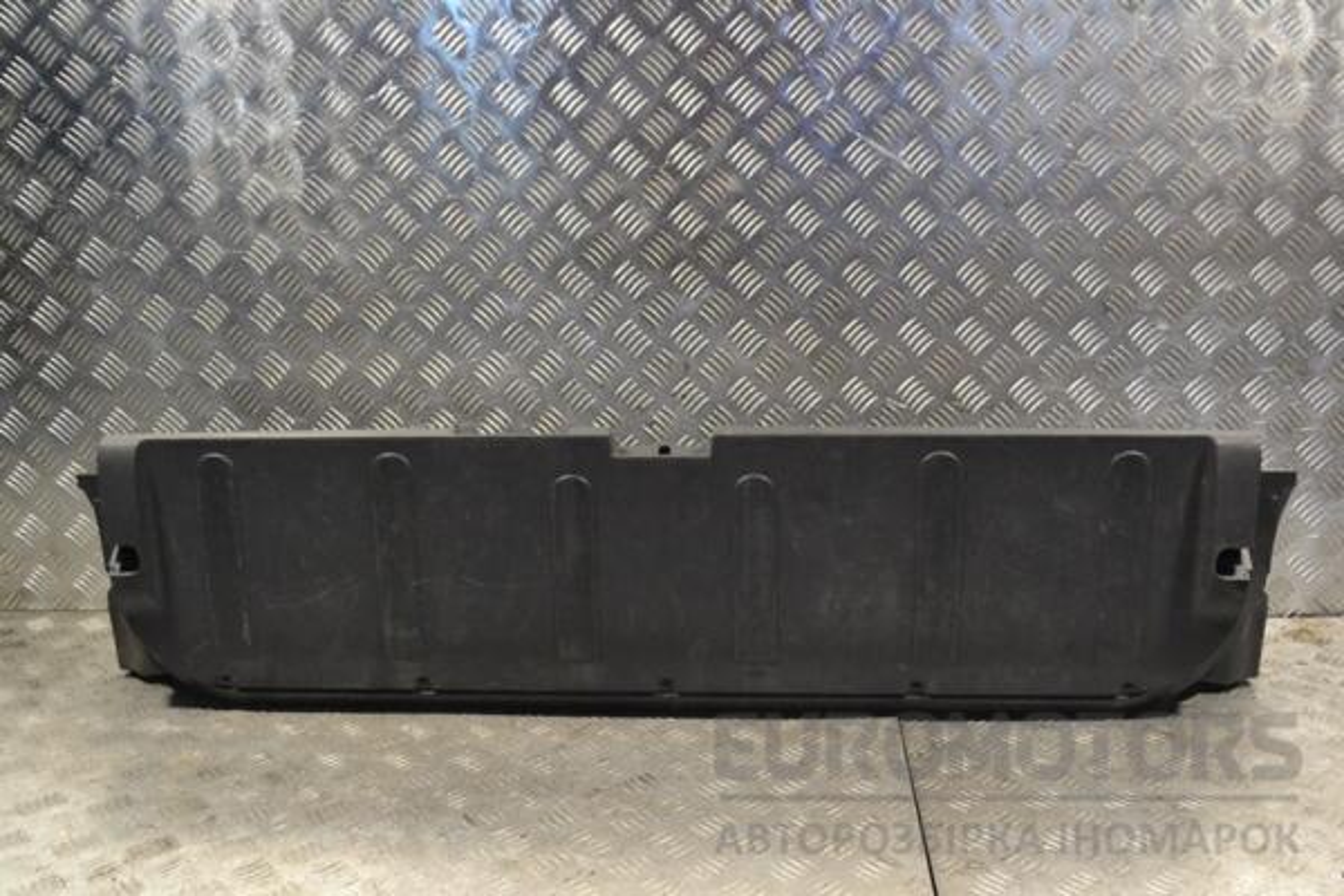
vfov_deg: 36.9
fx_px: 1344
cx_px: 672
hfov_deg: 53.1
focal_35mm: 36
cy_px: 448
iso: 3200
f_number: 8
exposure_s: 1/250
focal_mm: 24
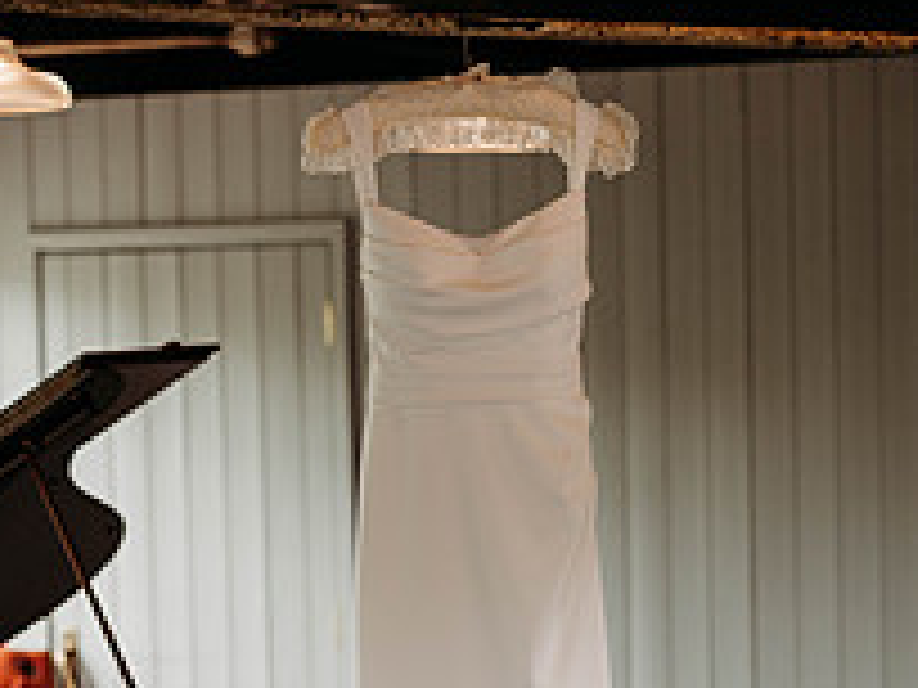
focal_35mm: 180
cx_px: 398
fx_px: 4774
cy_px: 800
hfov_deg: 11.0
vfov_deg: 8.2
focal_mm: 85
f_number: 2.5
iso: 320
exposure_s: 1/200
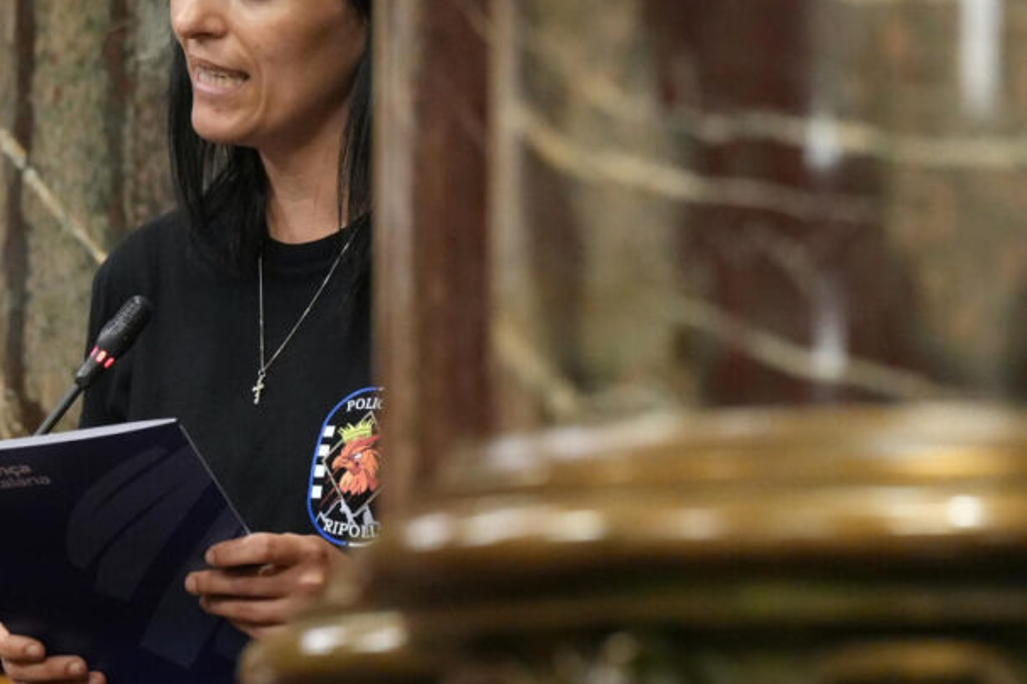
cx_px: 253
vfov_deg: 4.1
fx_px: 9611
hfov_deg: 6.1
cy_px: 290
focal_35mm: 337
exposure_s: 1/250
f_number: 5
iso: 5000
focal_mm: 200
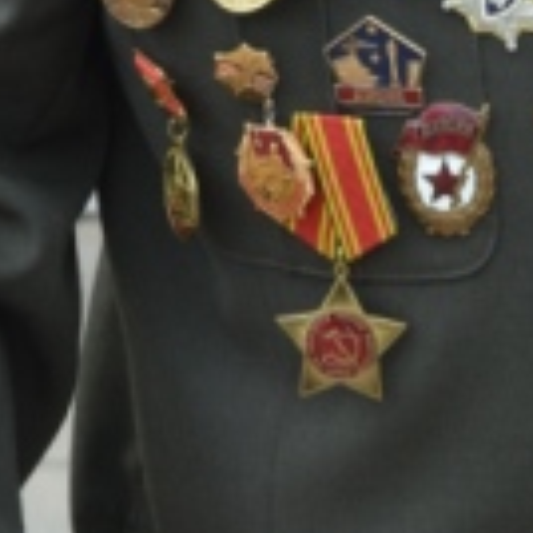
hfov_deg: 5.3
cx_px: 479
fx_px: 5766
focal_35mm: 331
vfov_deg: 5.3
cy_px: -171
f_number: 6.3
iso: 100
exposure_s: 1/160
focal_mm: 34
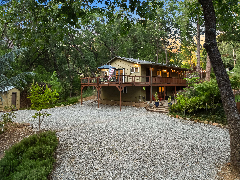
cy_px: 90
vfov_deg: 56.8
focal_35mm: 24
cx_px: 120
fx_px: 166
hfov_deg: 71.6
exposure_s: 1/80
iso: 400
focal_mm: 12.29
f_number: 3.5
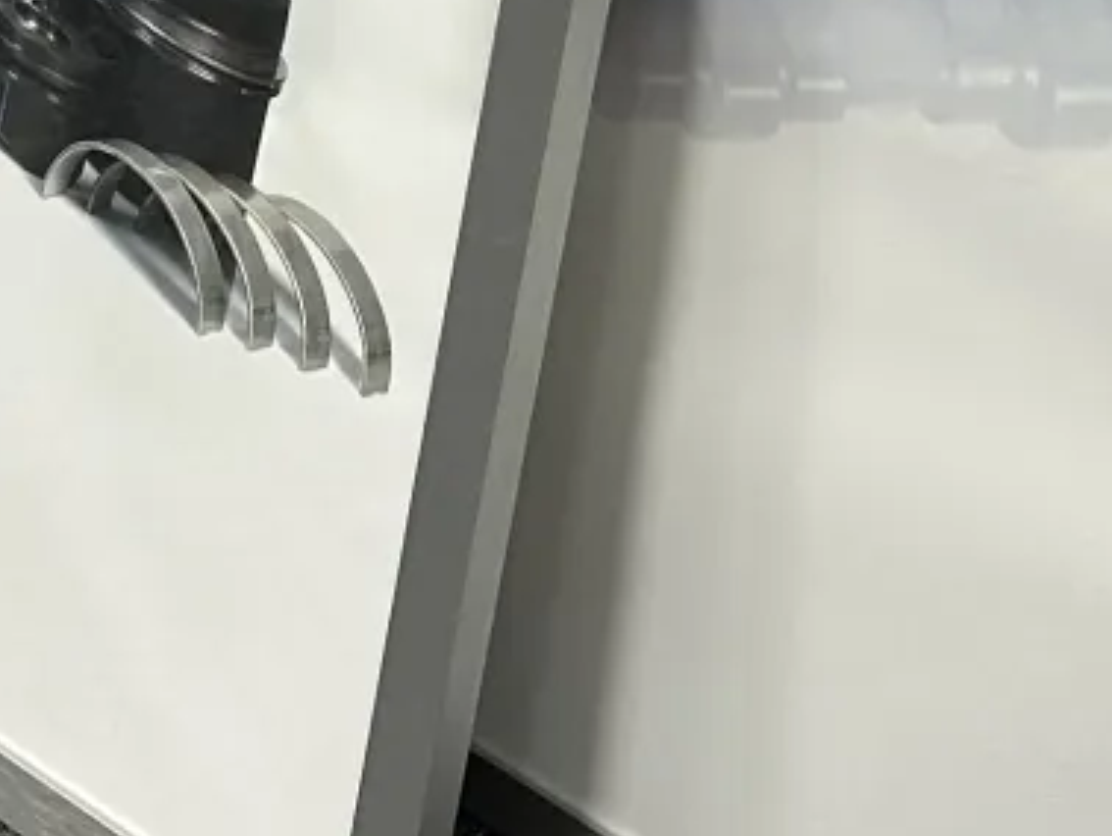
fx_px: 4243
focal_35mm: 132
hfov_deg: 14.9
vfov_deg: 11.0
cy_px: -233
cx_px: 271
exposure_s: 1/100
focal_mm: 5.7
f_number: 1.5
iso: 100
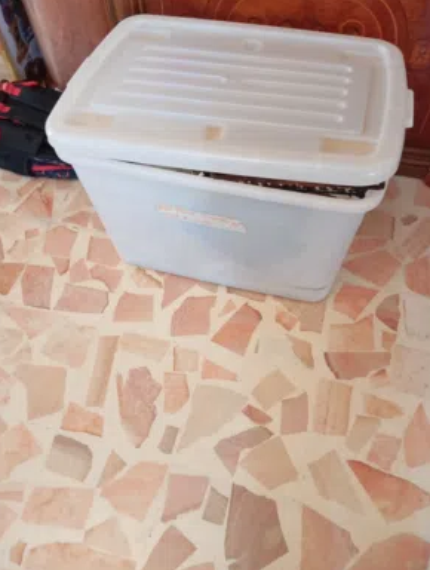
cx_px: 209
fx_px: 478
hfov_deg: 48.4
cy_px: 281
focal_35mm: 29
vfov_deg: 61.5
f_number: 1.8
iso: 1601
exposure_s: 1/25
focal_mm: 4.22
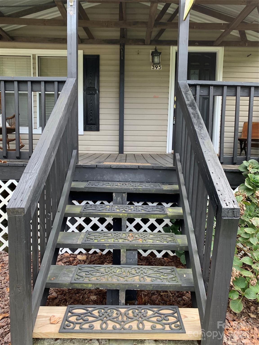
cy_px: 172
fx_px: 259
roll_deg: -1.3
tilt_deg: -6.5
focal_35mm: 26
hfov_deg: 53.1
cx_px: 130
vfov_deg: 67.3
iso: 32
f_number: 1.8
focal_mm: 4.25
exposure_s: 1/121
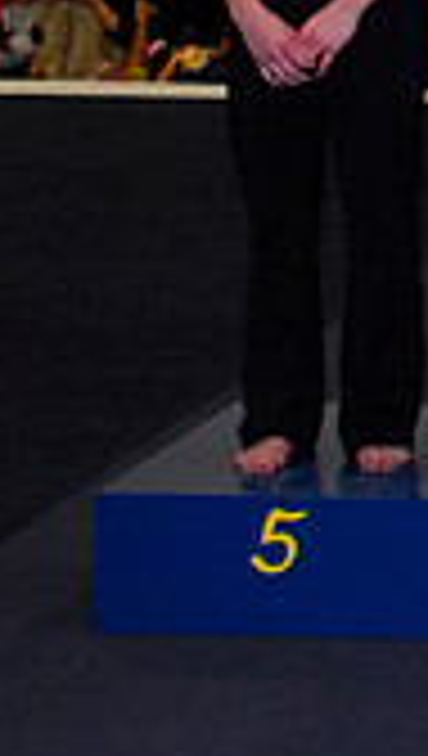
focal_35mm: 125
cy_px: -65
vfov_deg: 16.7
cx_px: 1266
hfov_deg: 8.3
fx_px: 2508
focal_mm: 23
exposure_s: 1/80
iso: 800
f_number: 5.6
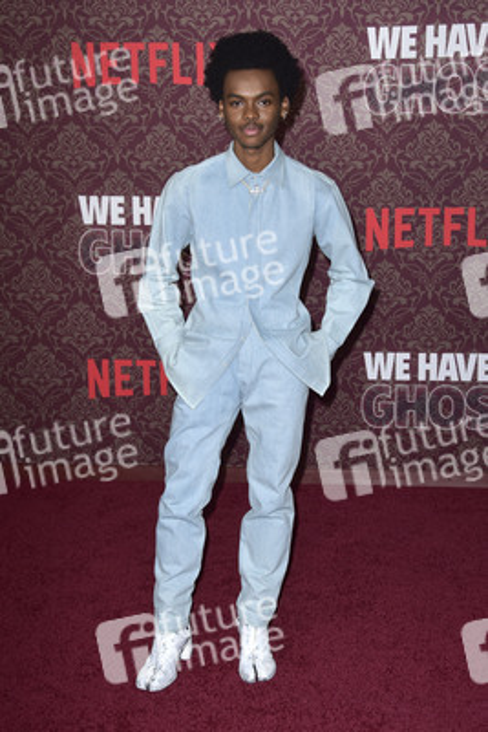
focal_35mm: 65
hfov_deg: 20.9
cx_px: 244
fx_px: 1320
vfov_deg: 30.9
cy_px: 366
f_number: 6.3
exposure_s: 1/250
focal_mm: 65
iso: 400
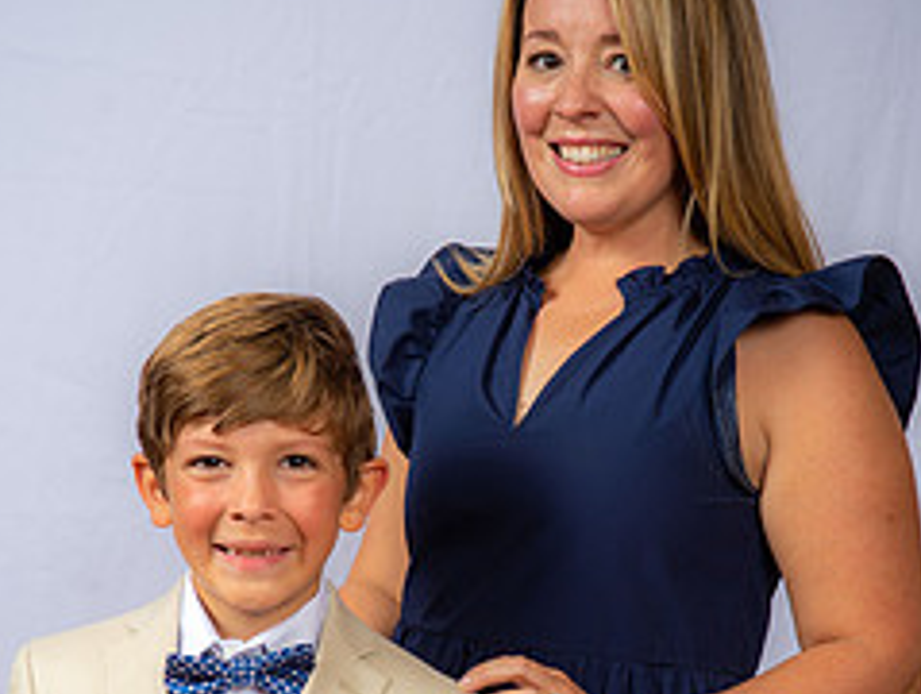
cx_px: 484
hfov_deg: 15.1
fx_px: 3464
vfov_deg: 11.4
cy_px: 636
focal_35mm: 130
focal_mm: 72
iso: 250
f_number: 6.3
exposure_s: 1/160
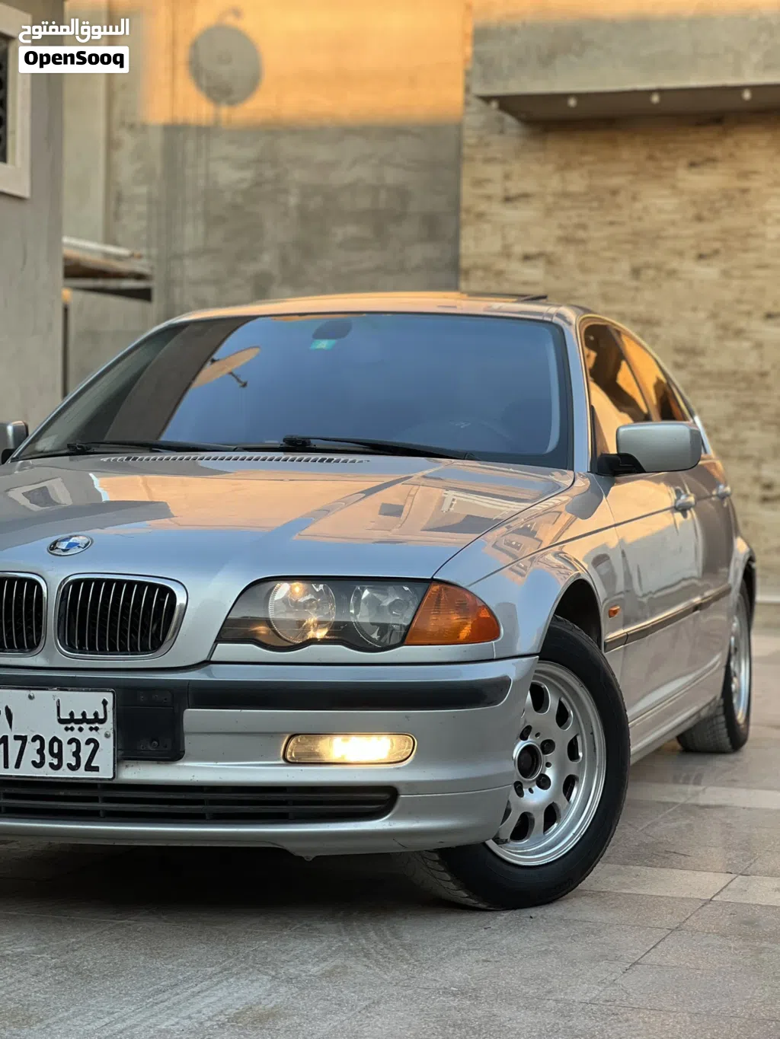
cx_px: 390
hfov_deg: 19.1
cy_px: 520
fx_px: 2313
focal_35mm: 77
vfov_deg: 25.3
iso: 64
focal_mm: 9
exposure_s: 1/121
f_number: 2.8
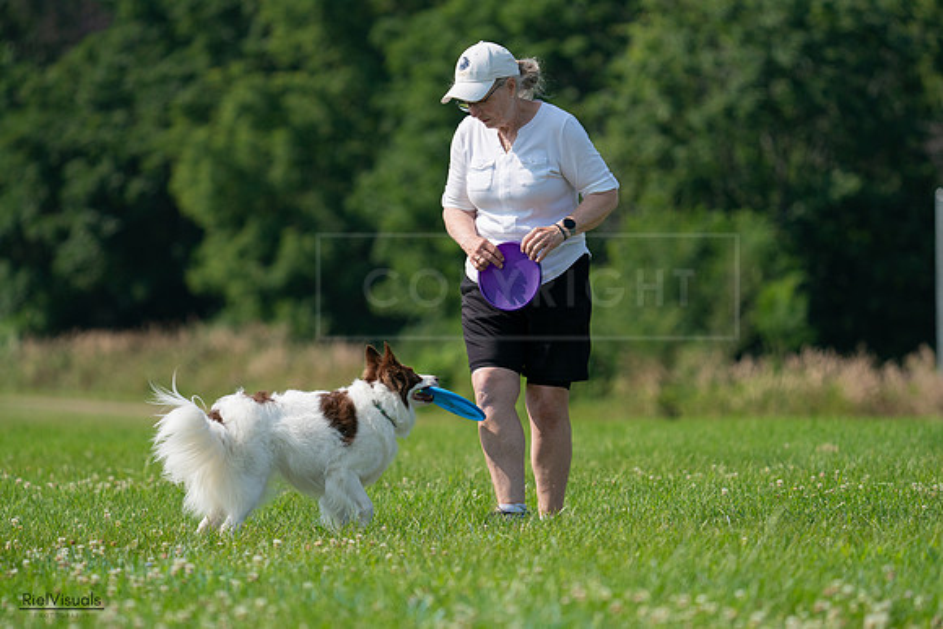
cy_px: 314
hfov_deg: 5.9
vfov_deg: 4.0
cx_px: 472
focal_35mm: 347
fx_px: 9091
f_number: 6.3
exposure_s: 1/4000
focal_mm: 347
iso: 640
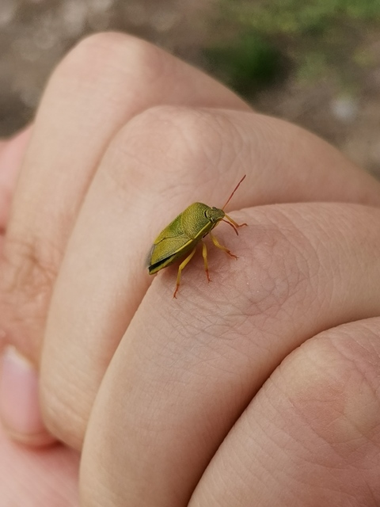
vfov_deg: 27.8
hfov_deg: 21.0
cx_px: 190
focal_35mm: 70
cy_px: 254
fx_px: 1025
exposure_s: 1/1208
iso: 50
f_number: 1.8
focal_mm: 4.75
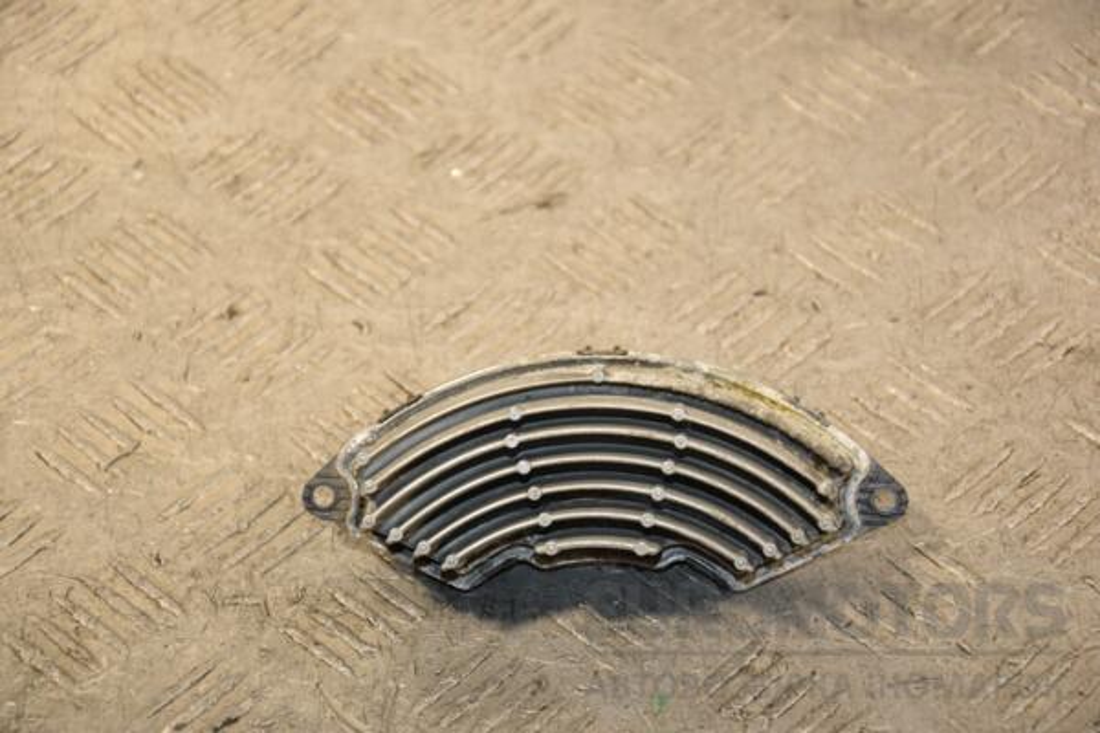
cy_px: 366
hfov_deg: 17.1
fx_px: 3666
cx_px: 550
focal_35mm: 120
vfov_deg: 11.4
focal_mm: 80
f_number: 5.3
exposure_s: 1/200
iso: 800
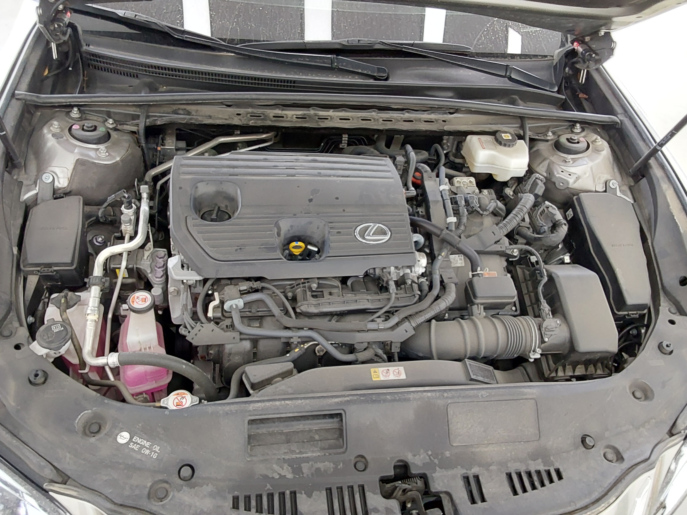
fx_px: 556
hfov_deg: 63.4
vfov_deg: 49.7
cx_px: 344
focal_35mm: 28
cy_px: 258
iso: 200
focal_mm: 2.91
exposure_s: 1/60
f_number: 1.9
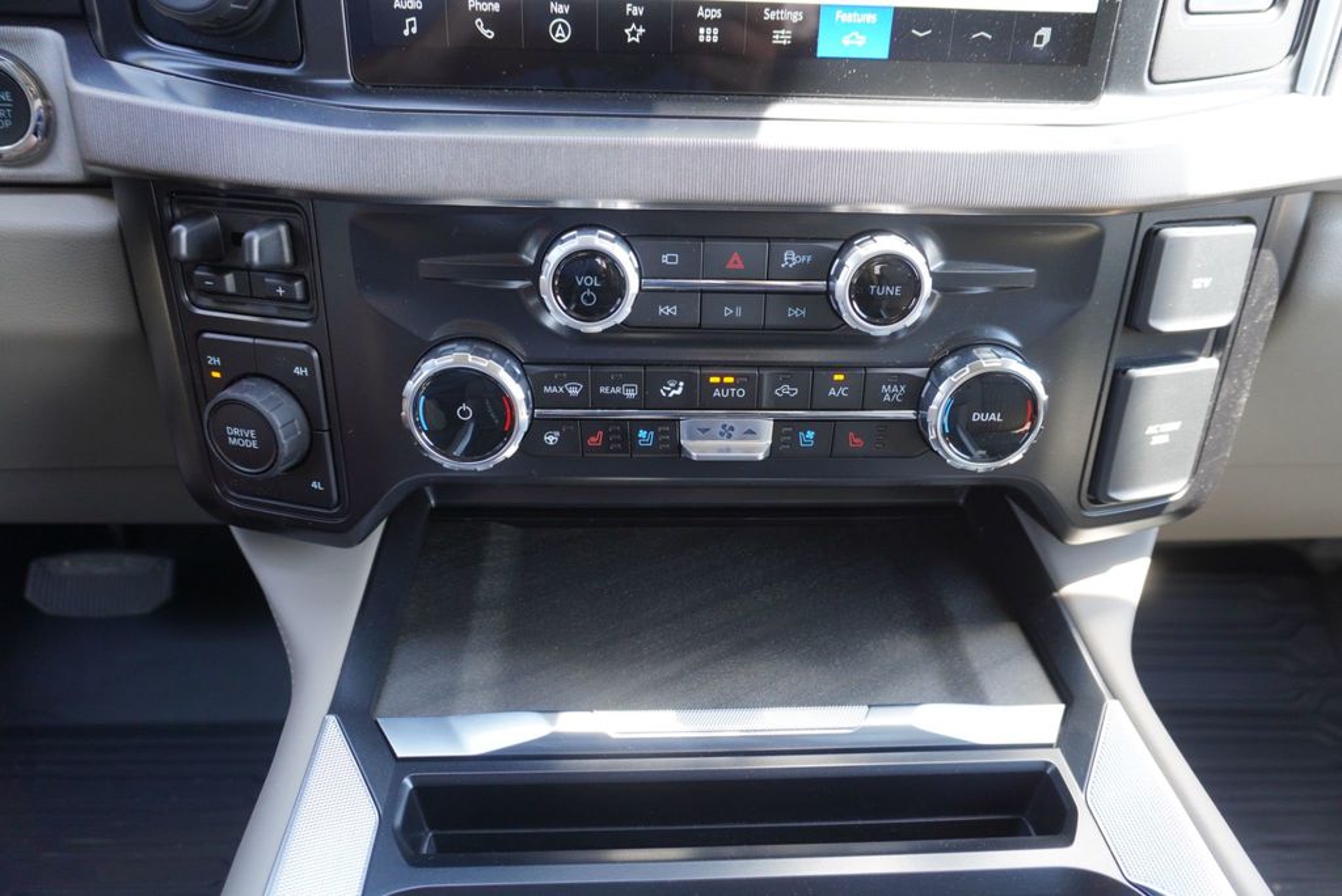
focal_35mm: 24
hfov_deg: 73.7
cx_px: 671
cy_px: 448
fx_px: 895
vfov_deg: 53.2
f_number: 4
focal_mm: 16
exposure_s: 1/60
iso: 400
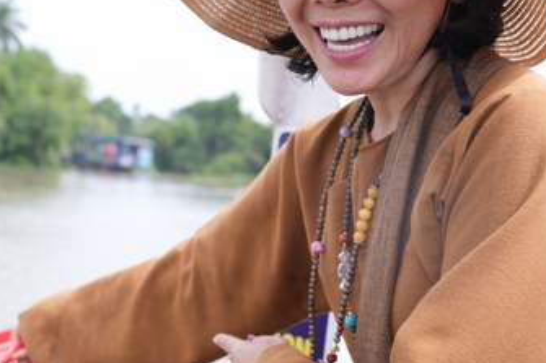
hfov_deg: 29.5
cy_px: 151
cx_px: 184
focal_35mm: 68
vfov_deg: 20.0
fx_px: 1031
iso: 125
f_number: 4.5
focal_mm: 35
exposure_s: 1/320
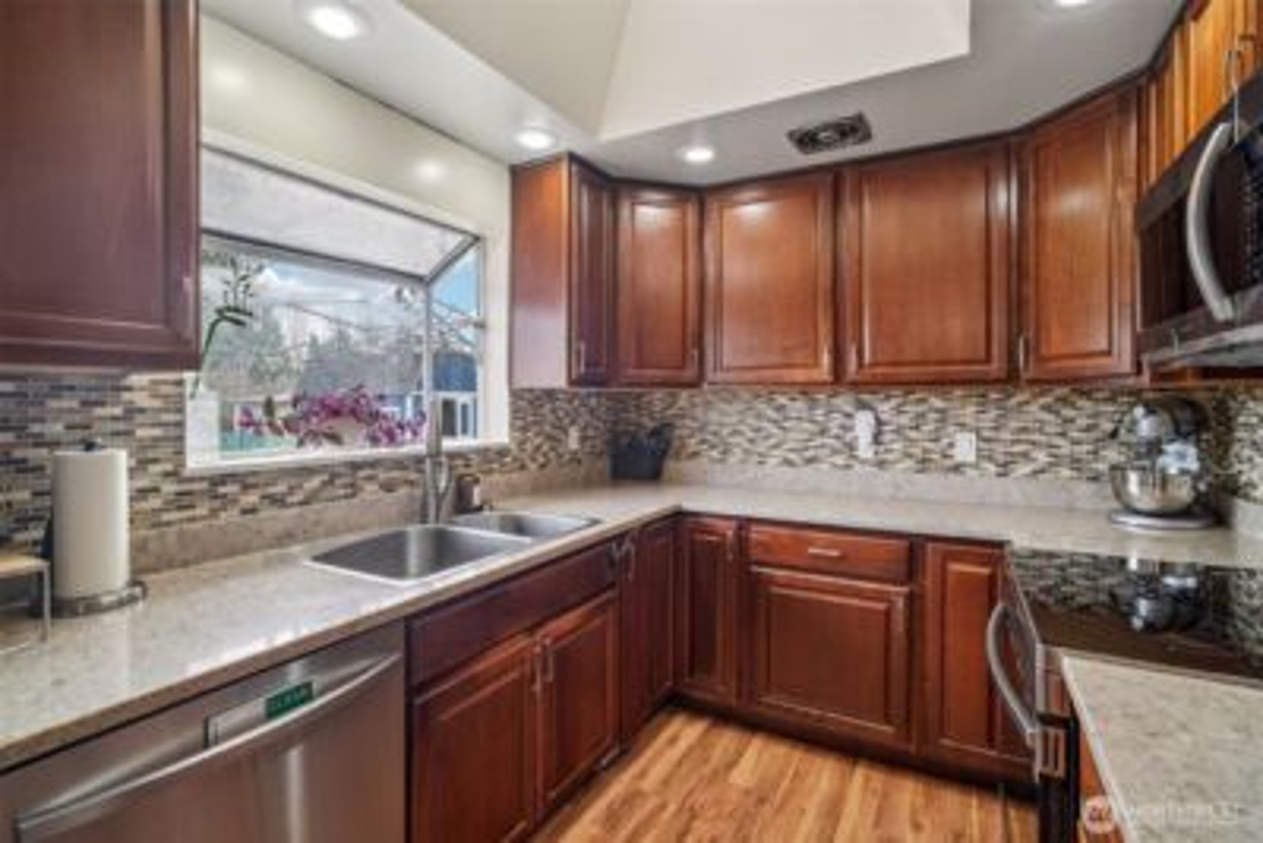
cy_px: 422
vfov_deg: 73.8
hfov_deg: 96.7
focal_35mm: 16
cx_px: 632
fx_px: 562
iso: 1600
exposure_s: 1/80
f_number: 8
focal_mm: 16
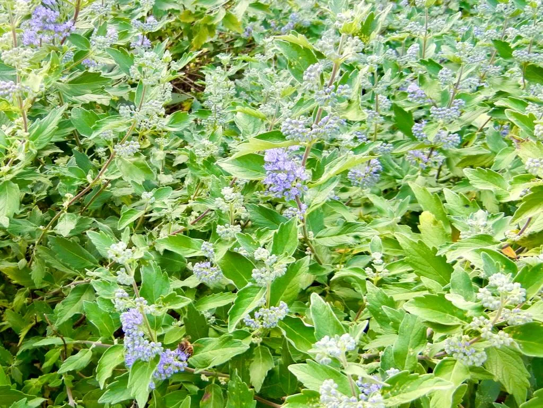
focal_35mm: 30
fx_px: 471
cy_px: 204
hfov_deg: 59.9
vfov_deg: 46.8
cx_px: 272
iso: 160
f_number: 3.5
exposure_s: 1/137
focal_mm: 5.4
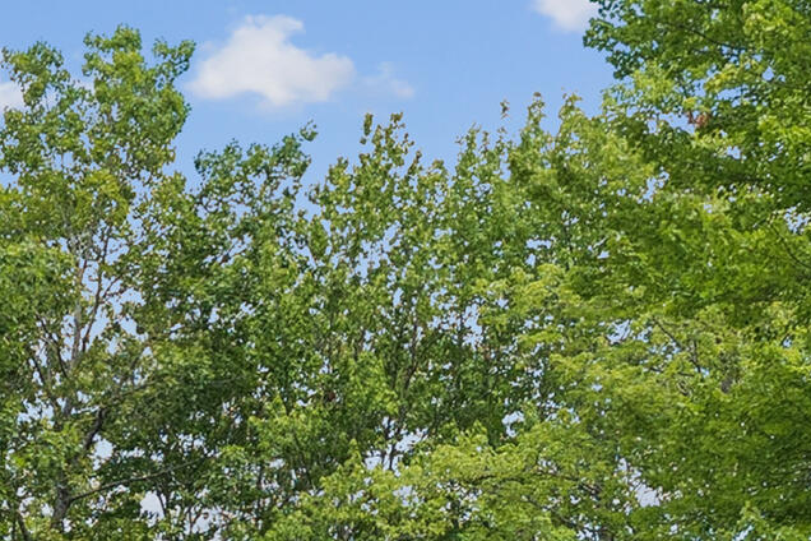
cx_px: -321
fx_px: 2711
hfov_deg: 15.9
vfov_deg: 11.0
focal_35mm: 120
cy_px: 788
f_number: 7.1
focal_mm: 25.5
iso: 320
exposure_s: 1/320
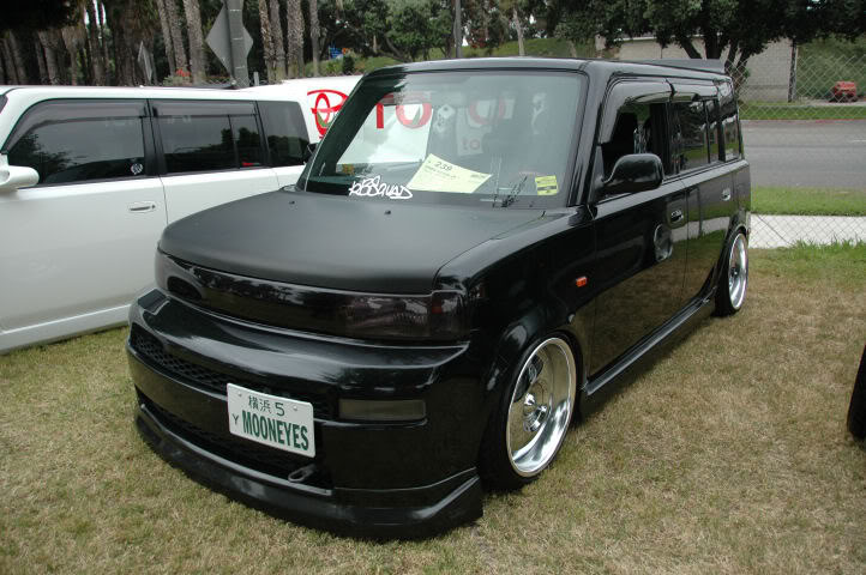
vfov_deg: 47.8
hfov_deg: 67.4
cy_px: 288
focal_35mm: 27
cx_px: 433
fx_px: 649
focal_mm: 18
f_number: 3.5
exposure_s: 1/500
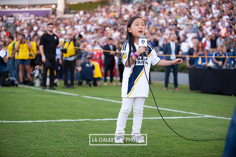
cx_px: 118
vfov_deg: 19.4
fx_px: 459
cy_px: 78
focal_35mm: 70
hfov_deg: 28.9
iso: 800
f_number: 2.8
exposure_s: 1/800
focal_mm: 70
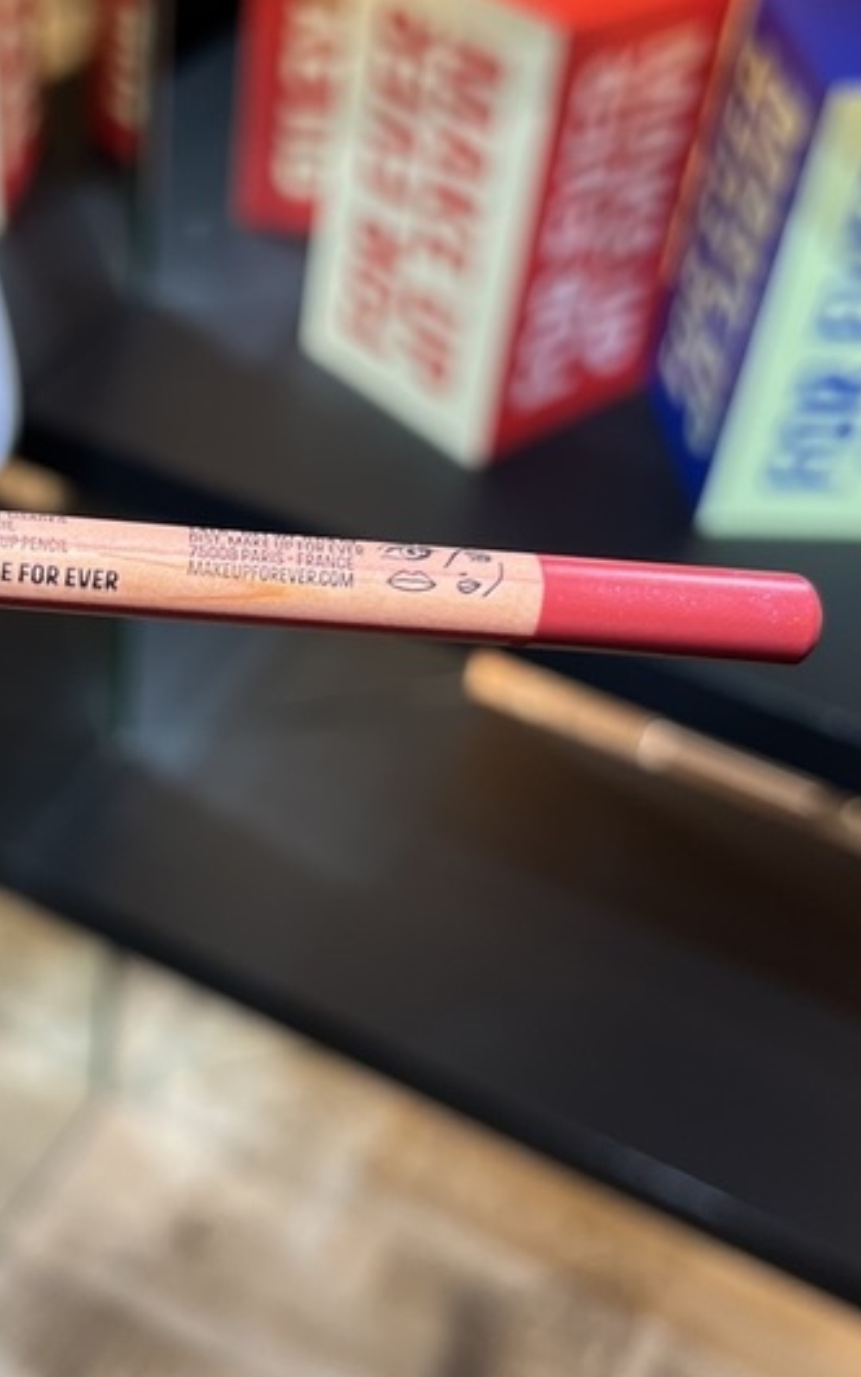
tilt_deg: -42.1
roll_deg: -4.2
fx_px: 1689
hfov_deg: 28.1
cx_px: 202
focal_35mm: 45
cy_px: 678
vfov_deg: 44.4
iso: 80
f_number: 1.5
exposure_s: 1/60
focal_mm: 5.7
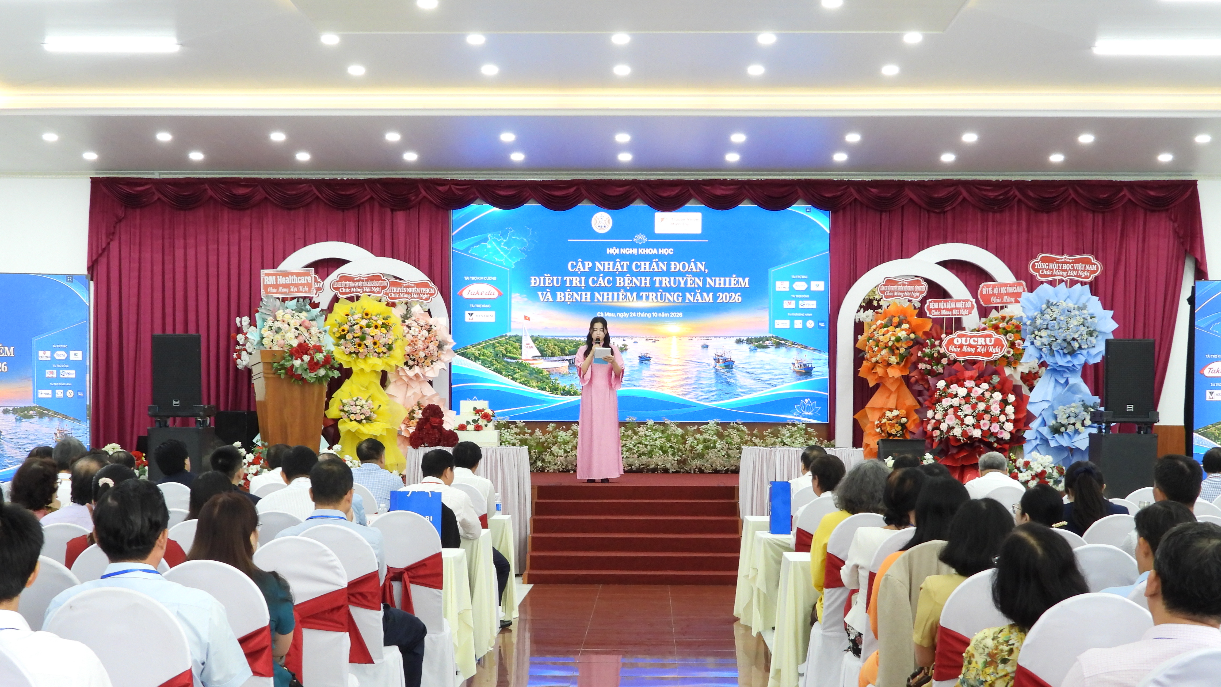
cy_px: 454
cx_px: 606
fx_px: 1781
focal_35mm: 55
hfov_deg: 37.8
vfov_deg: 21.8
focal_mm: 9
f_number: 3.2
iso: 400
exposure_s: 1/40
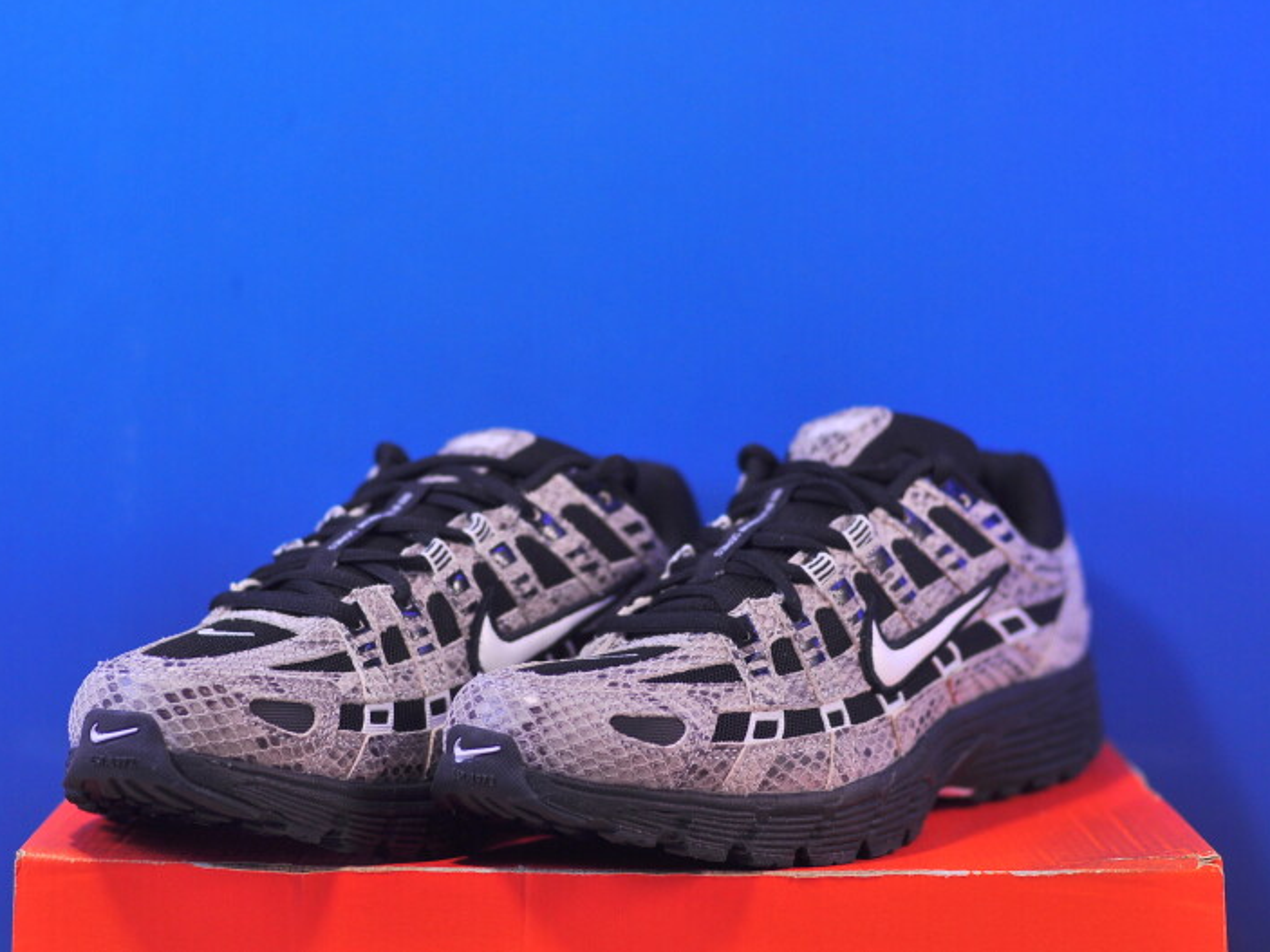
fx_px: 3008
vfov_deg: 18.0
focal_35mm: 82
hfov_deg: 23.8
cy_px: 476
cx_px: 598
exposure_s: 1/320
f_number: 2.5
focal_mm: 50
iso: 250
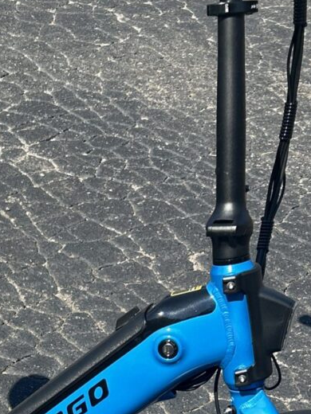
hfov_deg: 15.1
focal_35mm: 96
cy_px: 440
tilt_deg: -37.6
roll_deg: -0.5
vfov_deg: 19.7
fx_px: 1150
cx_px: -5
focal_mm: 5.7
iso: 50
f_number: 1.5
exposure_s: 1/2299
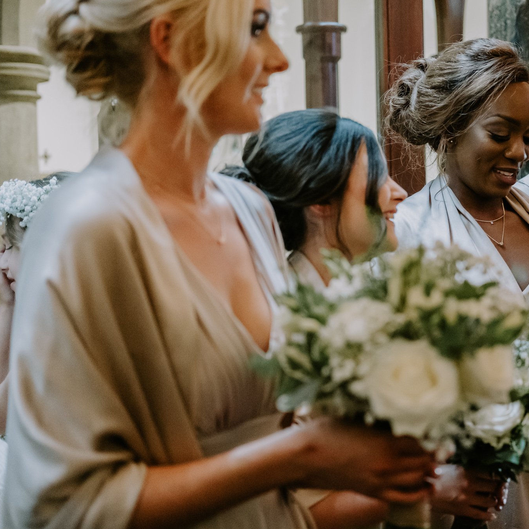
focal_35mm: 68
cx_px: 394
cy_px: 263
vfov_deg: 25.4
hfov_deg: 25.1
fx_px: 1176
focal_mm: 35
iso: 6400
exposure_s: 1/300
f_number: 2
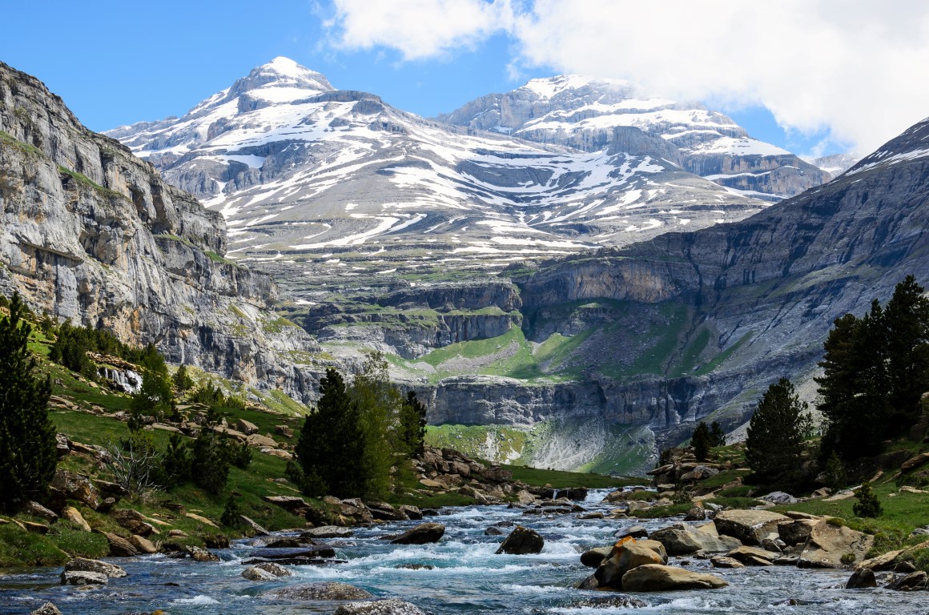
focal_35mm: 52
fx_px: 1352
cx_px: 464
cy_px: 308
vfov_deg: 25.6
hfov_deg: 37.9
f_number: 10
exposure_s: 1/160
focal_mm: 35
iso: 100
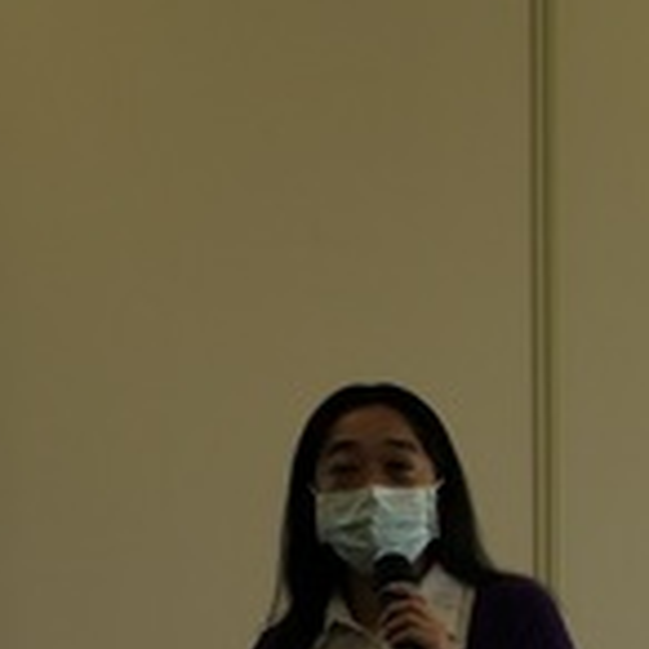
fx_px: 6215
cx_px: -756
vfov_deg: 6.0
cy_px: 425
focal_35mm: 293
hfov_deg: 5.8
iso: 160
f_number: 2.8
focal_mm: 26.4
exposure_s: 1/125
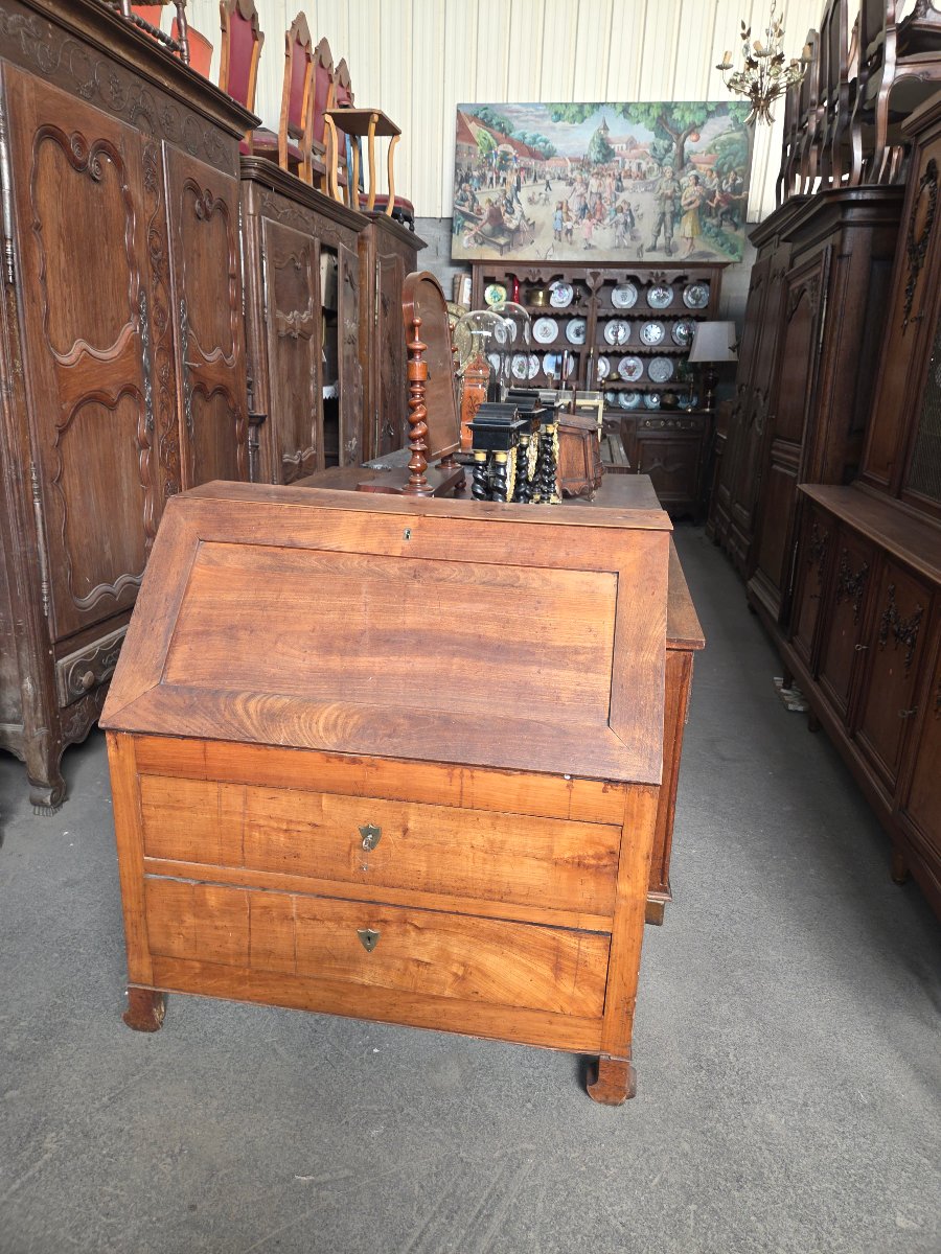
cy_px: 627
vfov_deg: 73.9
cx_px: 470
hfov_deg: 58.9
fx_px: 834
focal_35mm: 23
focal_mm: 5.4
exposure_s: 1/40
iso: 100
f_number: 1.8
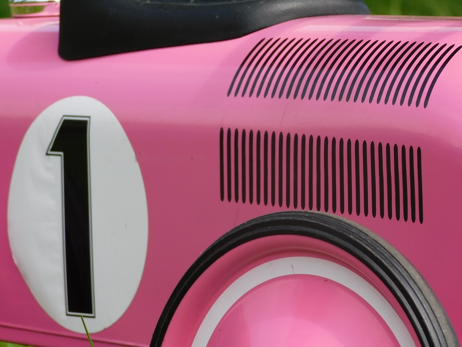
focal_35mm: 440
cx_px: 231
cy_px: 174
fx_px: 5872
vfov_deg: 3.4
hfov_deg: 4.5
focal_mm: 78.1
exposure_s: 1/250
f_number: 5.9
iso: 125
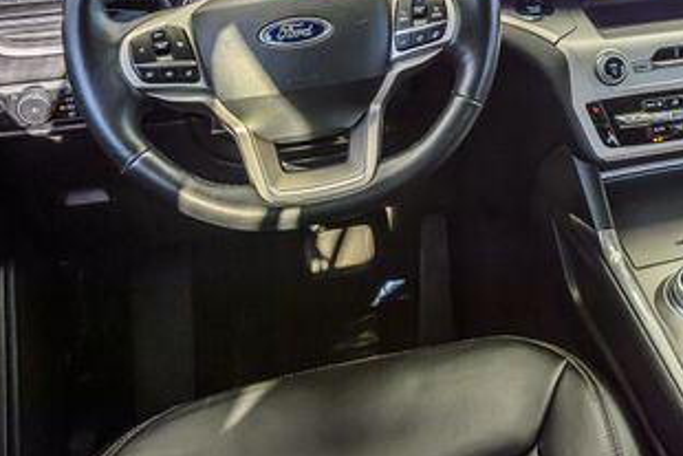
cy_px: 13
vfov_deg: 25.8
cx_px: 615
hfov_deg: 37.0
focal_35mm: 50
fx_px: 949
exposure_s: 1/250
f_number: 4
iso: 400
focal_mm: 24
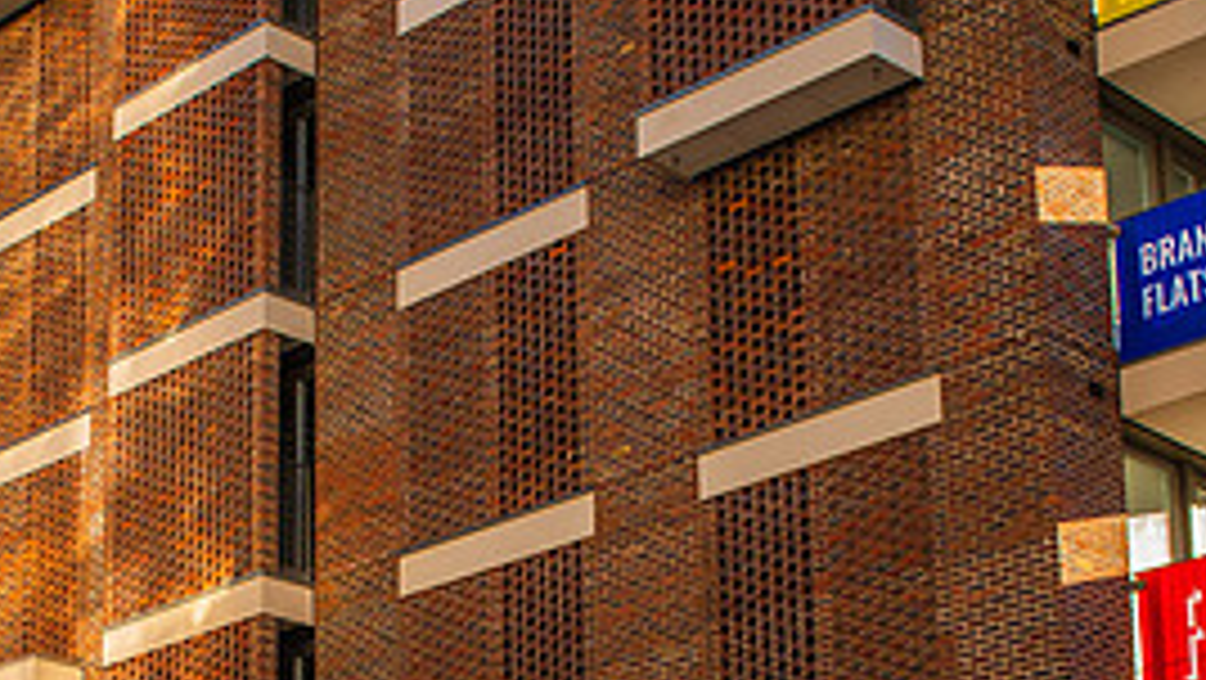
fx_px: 2655
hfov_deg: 25.5
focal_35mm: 83
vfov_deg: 14.1
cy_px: 840
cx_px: 410
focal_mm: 24
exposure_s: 1/800
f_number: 2.8
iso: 140
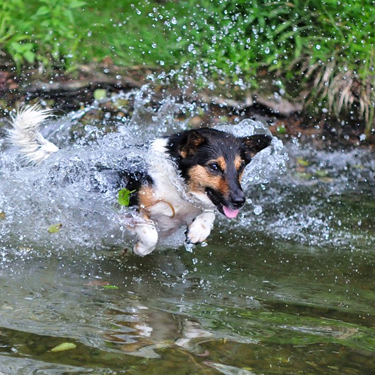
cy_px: 187
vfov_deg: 15.0
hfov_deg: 15.0
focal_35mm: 116
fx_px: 1422
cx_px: 201
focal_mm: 60
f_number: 2.8
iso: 1600
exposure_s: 1/1600
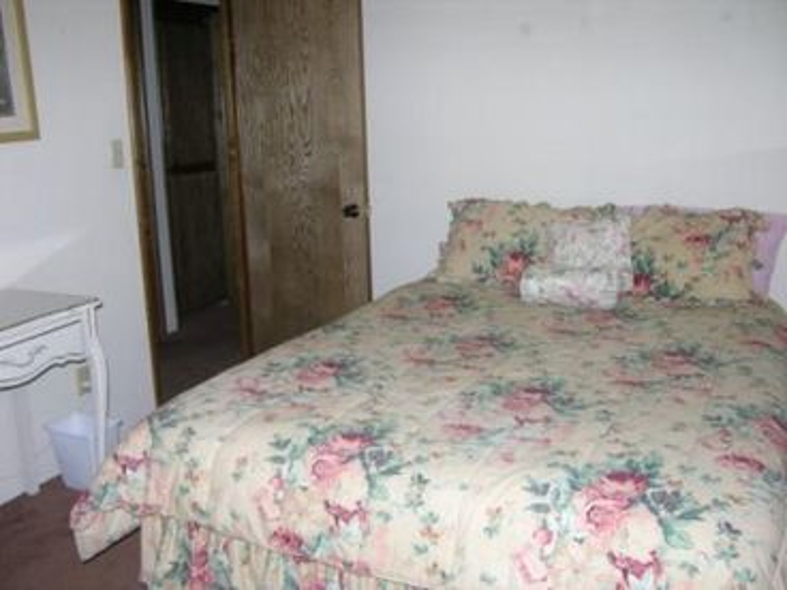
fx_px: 796
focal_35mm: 35
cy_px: 295
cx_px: 394
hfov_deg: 52.6
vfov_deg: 40.7
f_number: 2.8
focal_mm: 8.9
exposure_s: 1/60.1
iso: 100
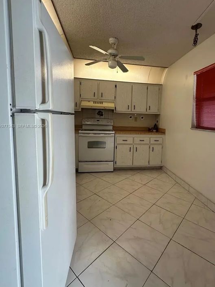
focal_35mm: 17
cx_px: 124
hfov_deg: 74.3
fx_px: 141
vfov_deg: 90.6
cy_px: 126
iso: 160
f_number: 2.2
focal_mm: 2.22
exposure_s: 1/120
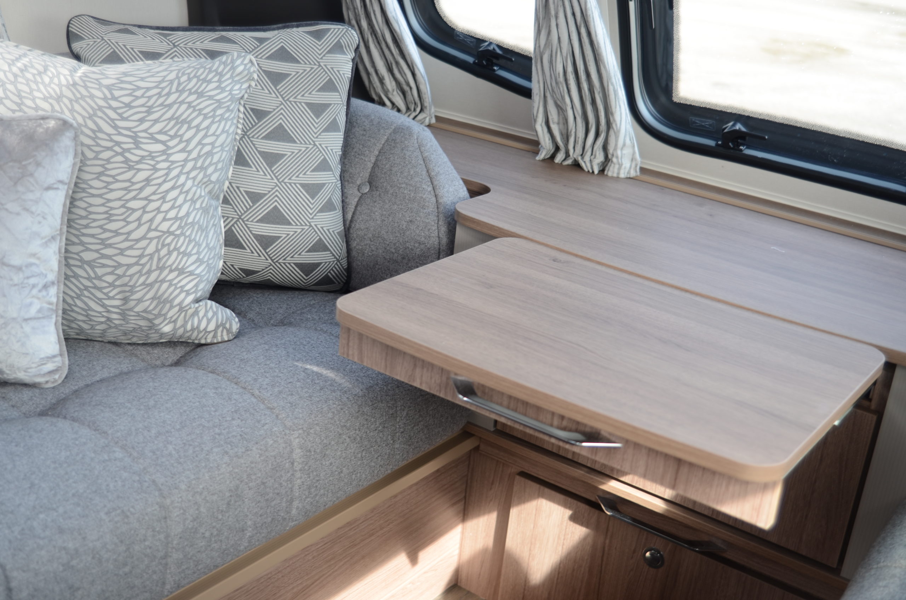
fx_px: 1168
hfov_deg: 42.4
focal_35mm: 46
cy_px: 300
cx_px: 453
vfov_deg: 28.8
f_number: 3.2
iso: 100
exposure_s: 1/40
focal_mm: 31
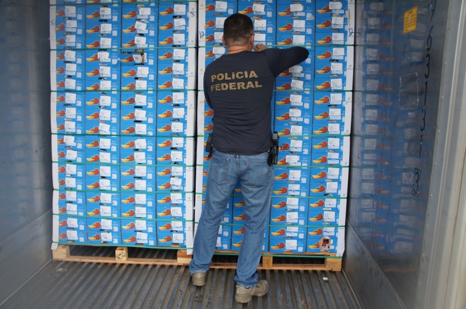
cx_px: 233
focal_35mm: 30
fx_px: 388
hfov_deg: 62.0
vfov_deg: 43.5
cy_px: 154
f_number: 4
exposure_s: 1/160
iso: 200
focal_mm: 20
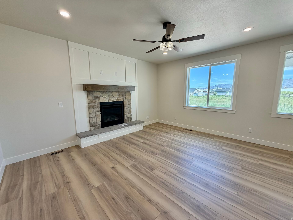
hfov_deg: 102.1
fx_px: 119
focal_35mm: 14
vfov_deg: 85.7
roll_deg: +0.6
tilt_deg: -8.0
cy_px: 110
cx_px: 146
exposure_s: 1/120
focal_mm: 2.22
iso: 64
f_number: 2.2
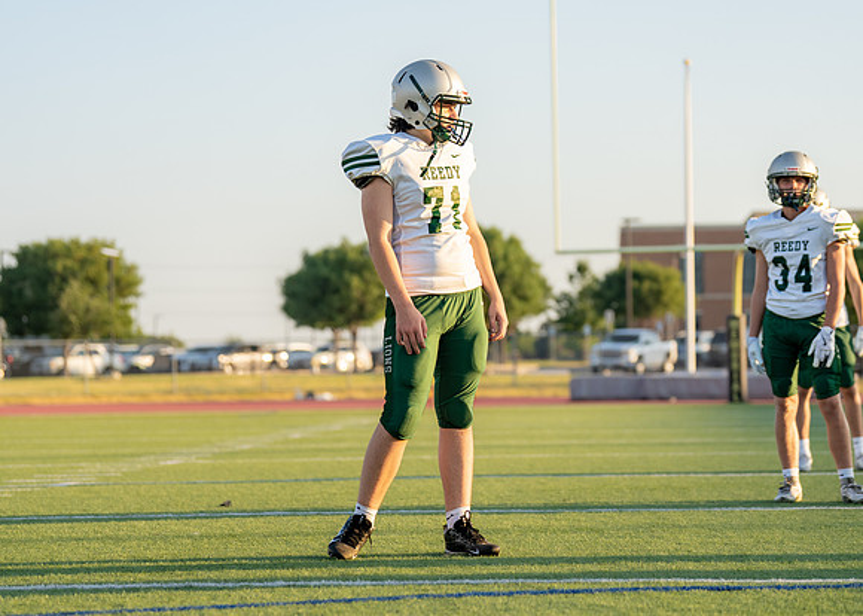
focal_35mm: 112
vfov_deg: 12.8
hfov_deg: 17.9
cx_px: 440
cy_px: 312
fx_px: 2741
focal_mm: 90
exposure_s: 1/2500
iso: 500
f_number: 2.8
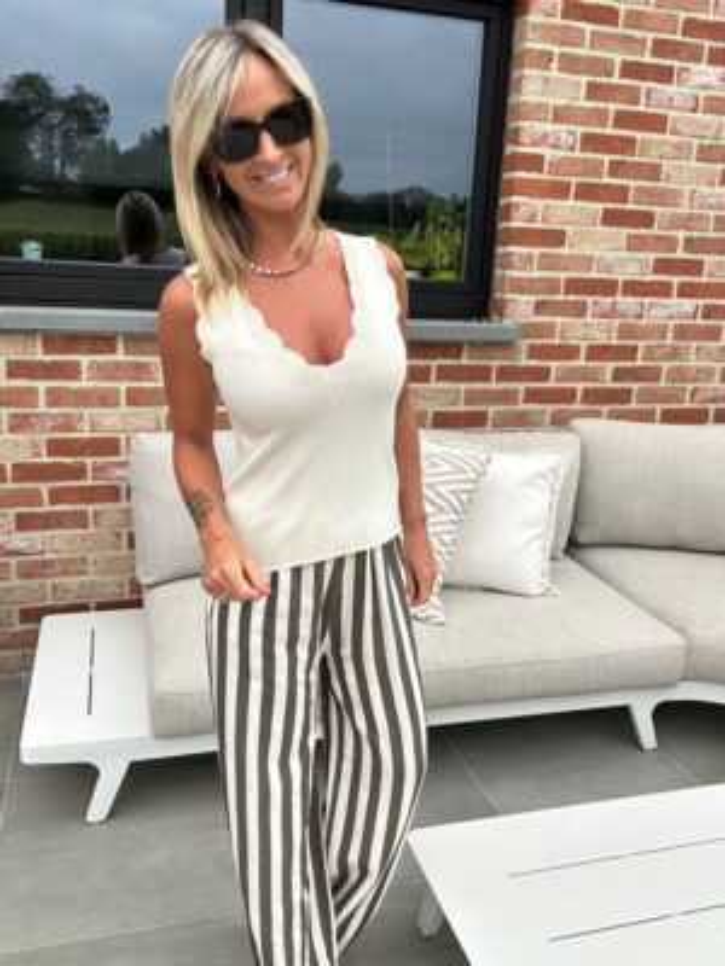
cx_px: 362
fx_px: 838
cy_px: 483
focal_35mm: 30
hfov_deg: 46.8
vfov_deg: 60.0
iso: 25
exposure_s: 1/1199
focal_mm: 2.69
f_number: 1.9
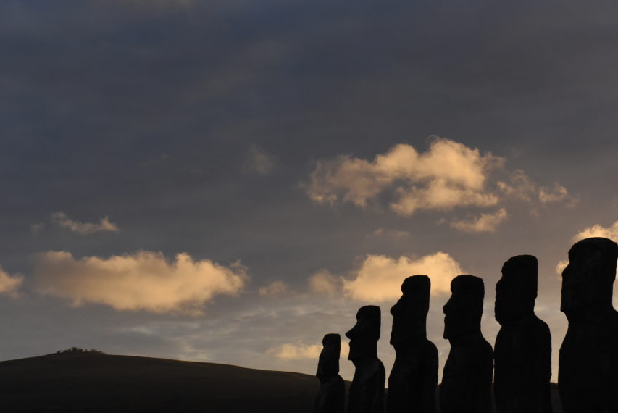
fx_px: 1443
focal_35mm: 84
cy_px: 212
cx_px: 333
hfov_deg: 24.2
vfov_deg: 16.3
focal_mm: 70
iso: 2500
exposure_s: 1/2500
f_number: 10
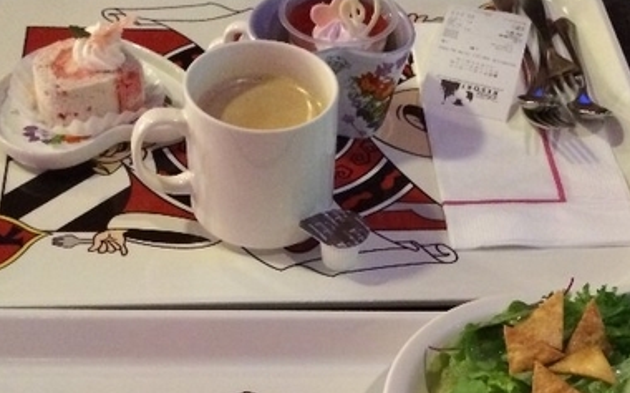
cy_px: 446
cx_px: 355
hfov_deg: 30.6
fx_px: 1150
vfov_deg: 18.6
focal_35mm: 67
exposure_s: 1/15
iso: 500
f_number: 2.2
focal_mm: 4.12
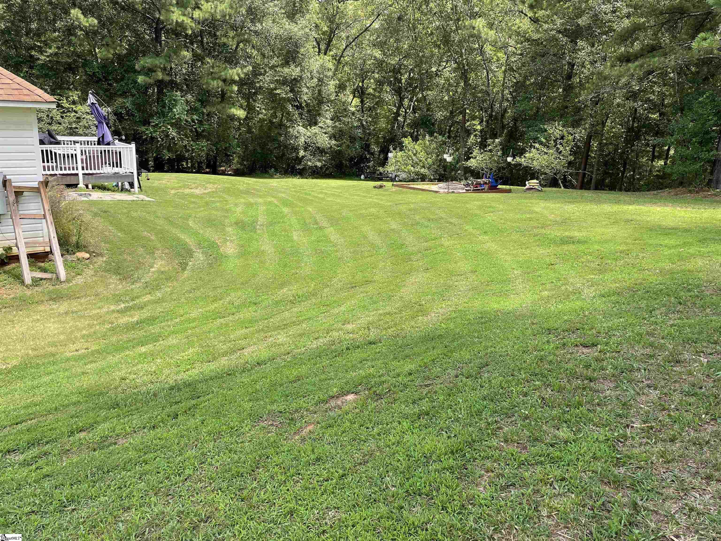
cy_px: 270
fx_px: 542
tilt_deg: -16.6
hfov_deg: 67.3
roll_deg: -3.2
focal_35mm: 26
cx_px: 360
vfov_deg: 53.1
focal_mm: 4.2
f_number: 1.6
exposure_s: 1/678
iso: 50
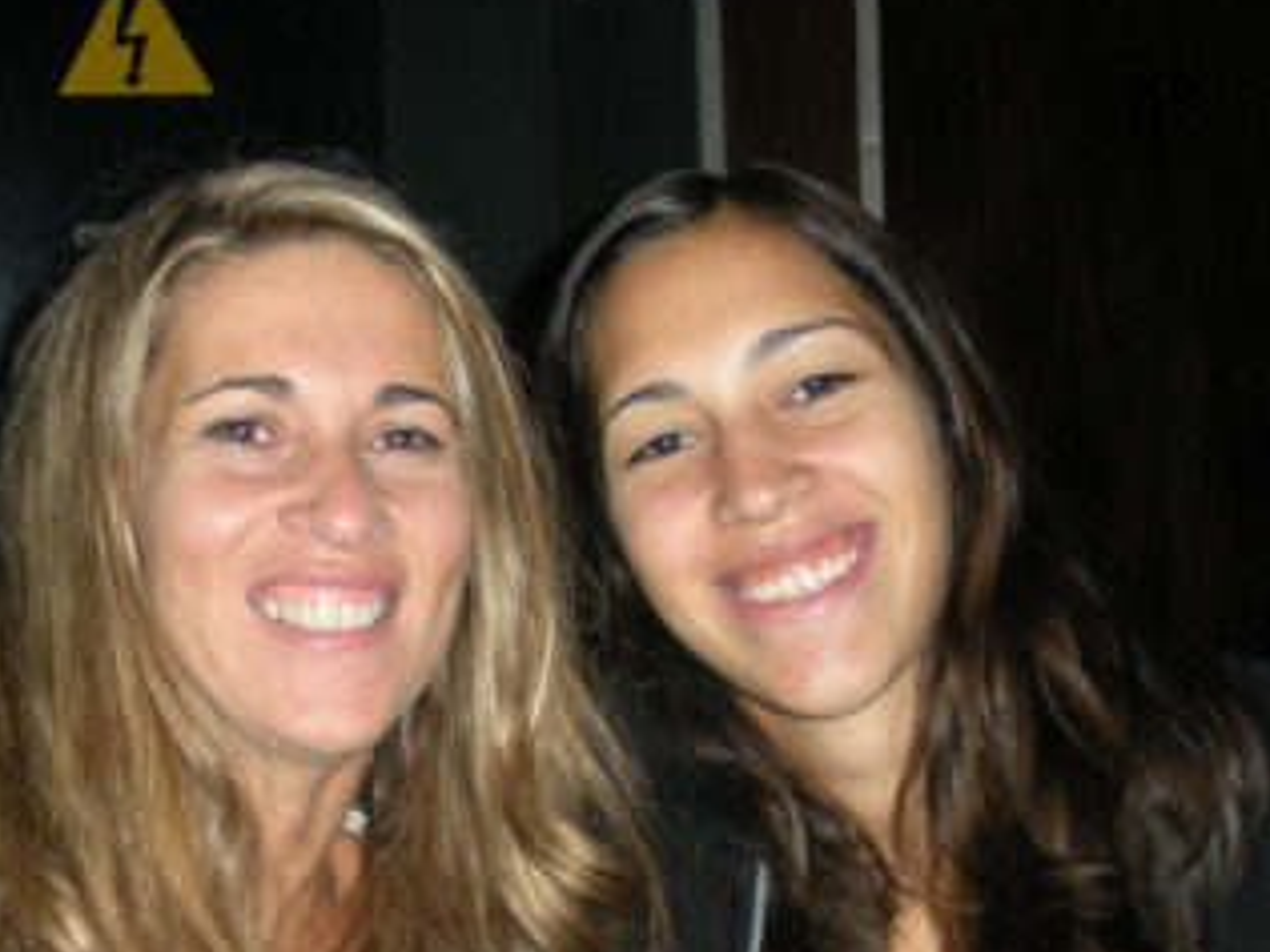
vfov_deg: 20.1
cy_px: 651
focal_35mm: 73
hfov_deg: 26.5
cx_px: 438
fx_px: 2678
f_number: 3.5
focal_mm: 6.3
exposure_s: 1/60
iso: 117
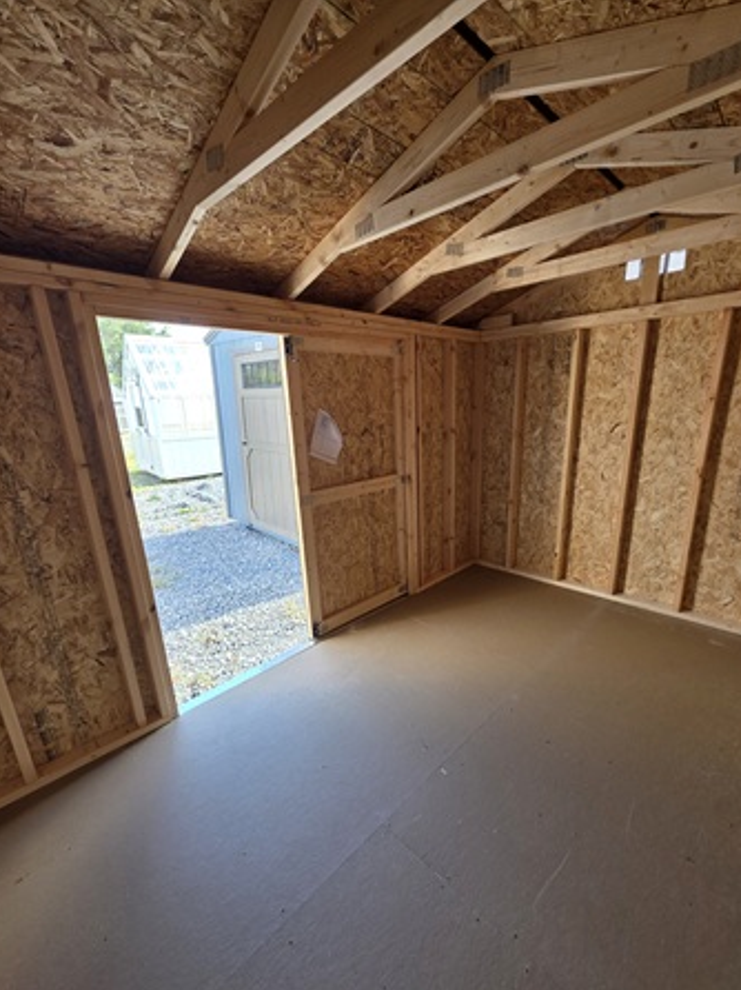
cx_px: 384
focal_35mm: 14
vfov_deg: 101.9
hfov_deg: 85.6
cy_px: 531
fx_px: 400
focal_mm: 2.2
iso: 80
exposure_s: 1/120
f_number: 1.9
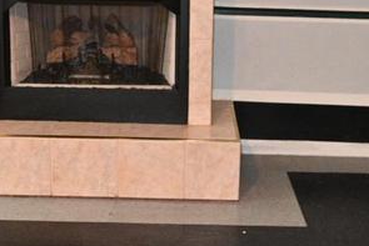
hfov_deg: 26.0
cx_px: 179
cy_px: 96
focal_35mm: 78
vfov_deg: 17.5
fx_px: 800
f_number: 4
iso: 2800
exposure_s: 1/80
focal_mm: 16
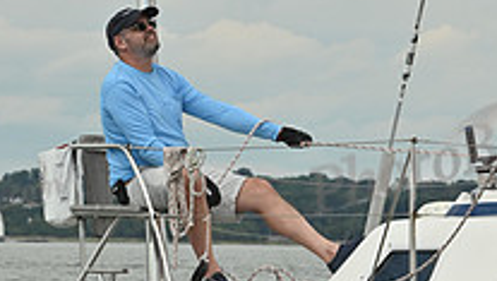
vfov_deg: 3.2
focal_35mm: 381
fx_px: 5027
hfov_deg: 5.7
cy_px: 312
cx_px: 186
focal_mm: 130
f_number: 8
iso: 320
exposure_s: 1/1250
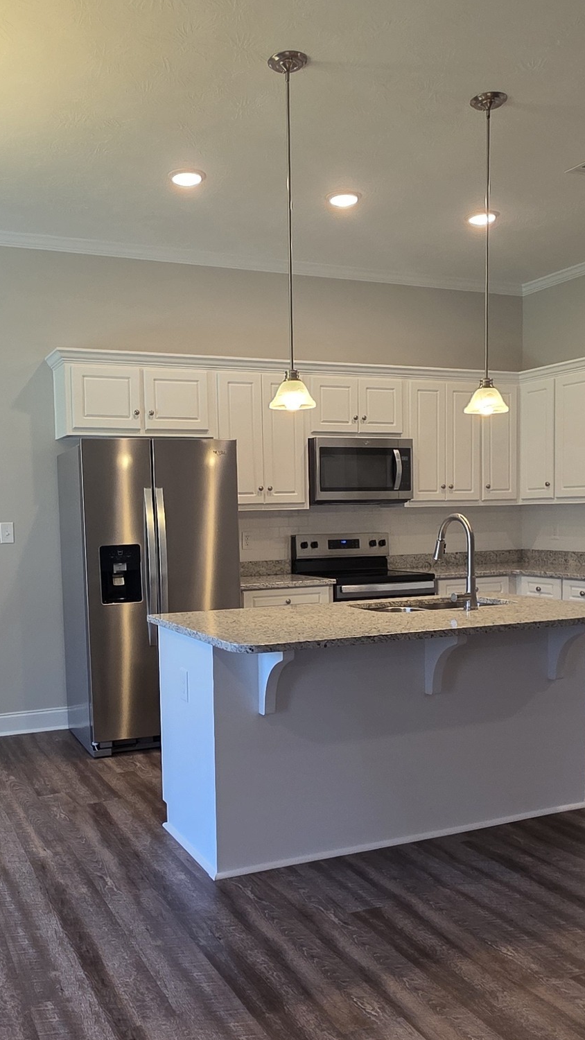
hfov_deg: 39.9
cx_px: 213
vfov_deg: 65.9
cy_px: 580
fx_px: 800
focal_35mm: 29
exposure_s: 1/120
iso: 125
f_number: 1.9
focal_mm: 2.2
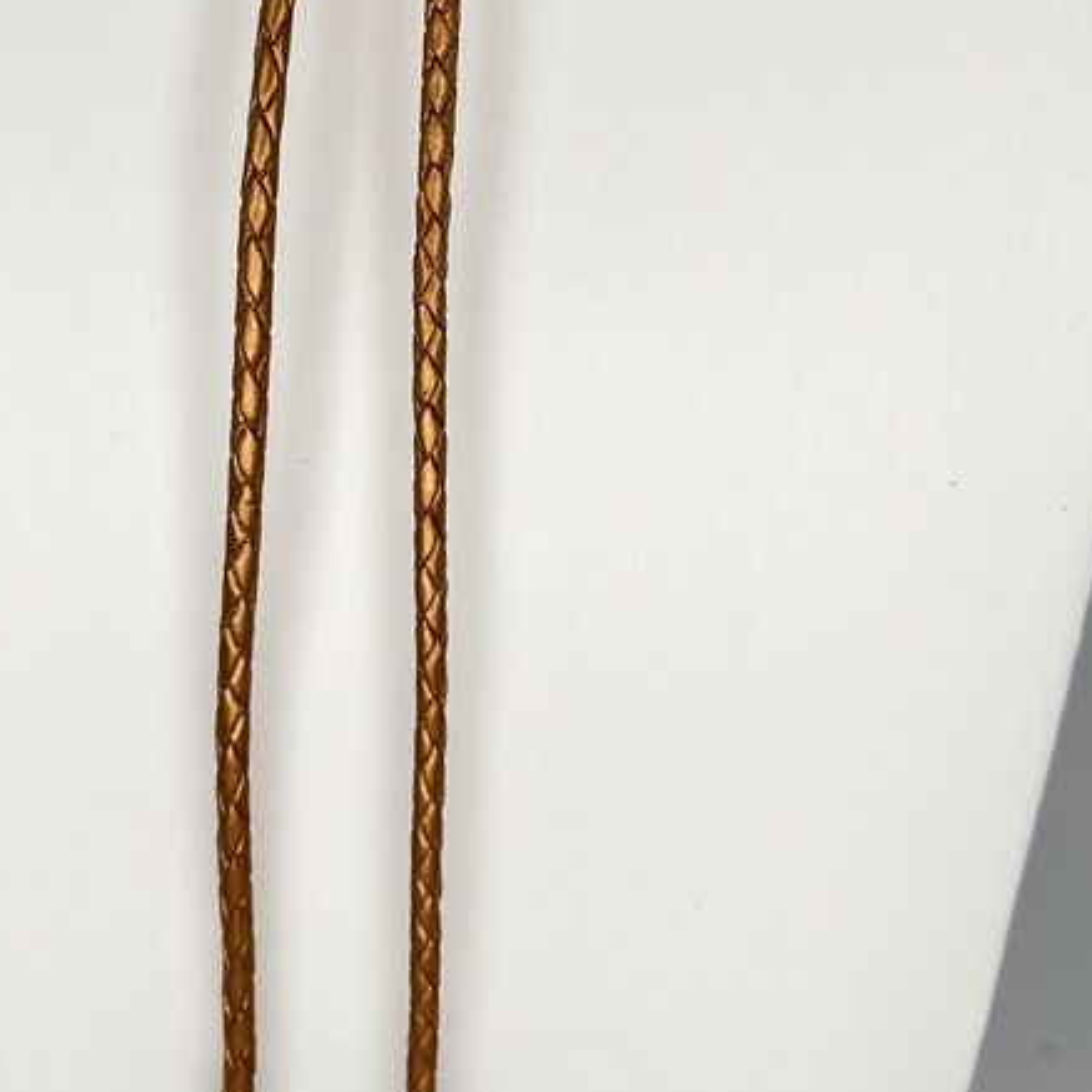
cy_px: 72
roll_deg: -0.9
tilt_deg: -18.9
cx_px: 454
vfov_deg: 26.2
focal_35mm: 63
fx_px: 2248
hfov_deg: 27.3
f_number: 1.6
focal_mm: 5.1
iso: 50
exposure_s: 1/1721
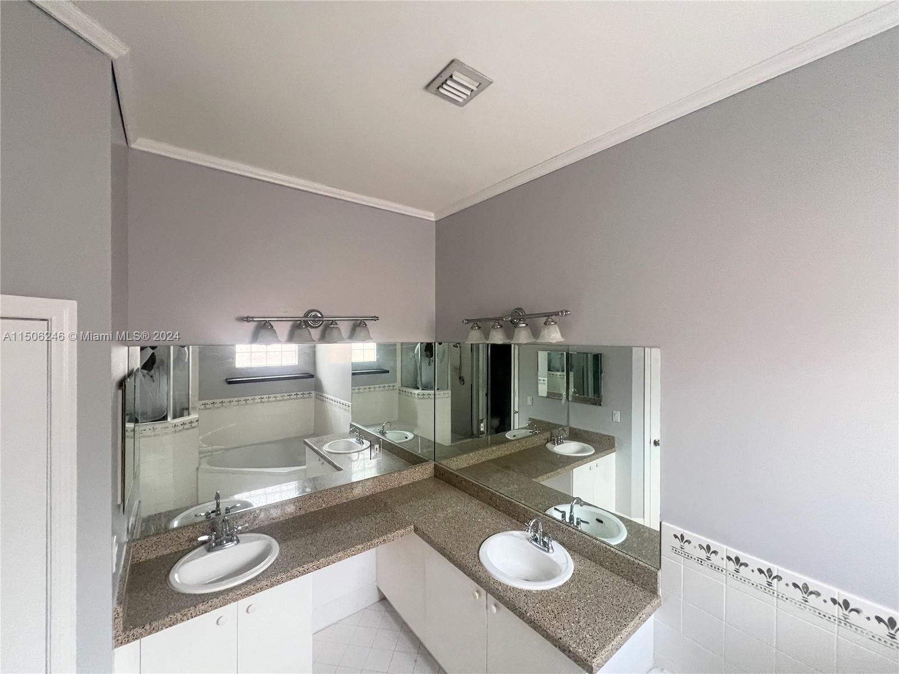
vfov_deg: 89.9
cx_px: 450
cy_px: 337
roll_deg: -0.5
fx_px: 338
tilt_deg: -0.4
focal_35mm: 13
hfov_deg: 106.2
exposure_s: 1/99
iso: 250
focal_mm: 1.57
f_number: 1.8
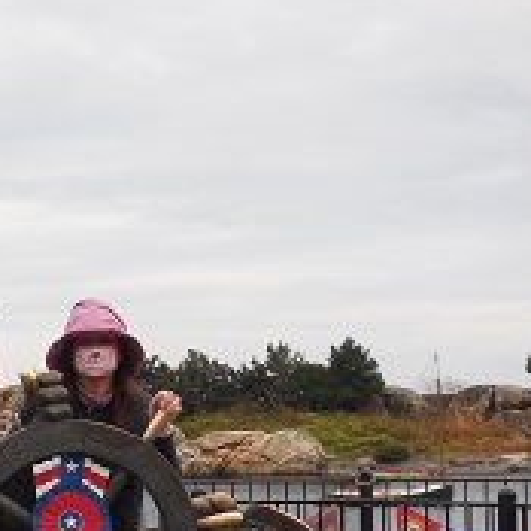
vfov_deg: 21.5
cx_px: 8
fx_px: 1371
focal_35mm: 79
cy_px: 458
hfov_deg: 21.2
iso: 125
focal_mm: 6.1
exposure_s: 1/30
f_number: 3.4
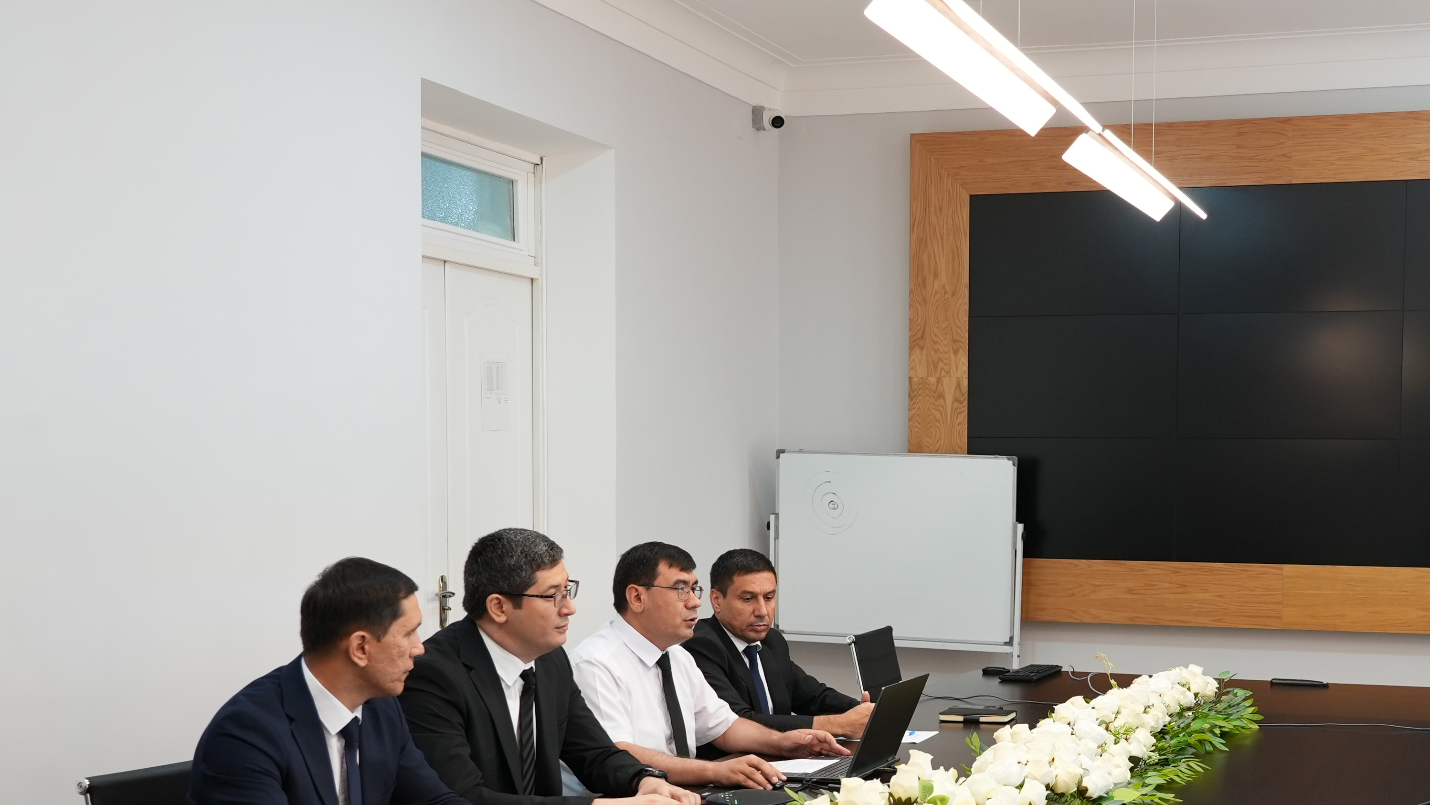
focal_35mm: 46
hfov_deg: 43.7
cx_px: 988
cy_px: 596
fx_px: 1744
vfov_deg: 25.7
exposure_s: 1/100
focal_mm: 31
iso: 1600
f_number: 4
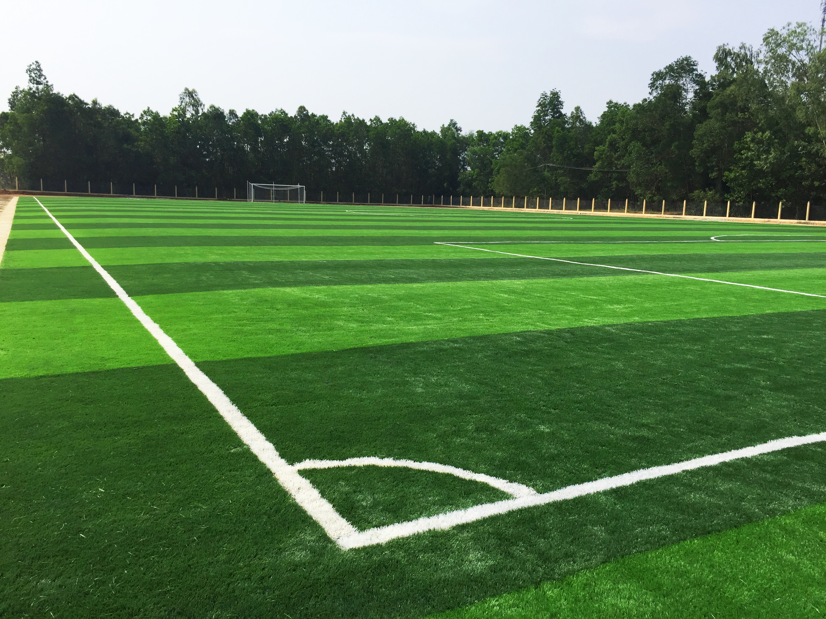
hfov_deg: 61.7
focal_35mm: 29
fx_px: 692
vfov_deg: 48.2
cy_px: 310
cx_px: 413
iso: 32
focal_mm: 4.15
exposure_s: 1/2475
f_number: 2.2
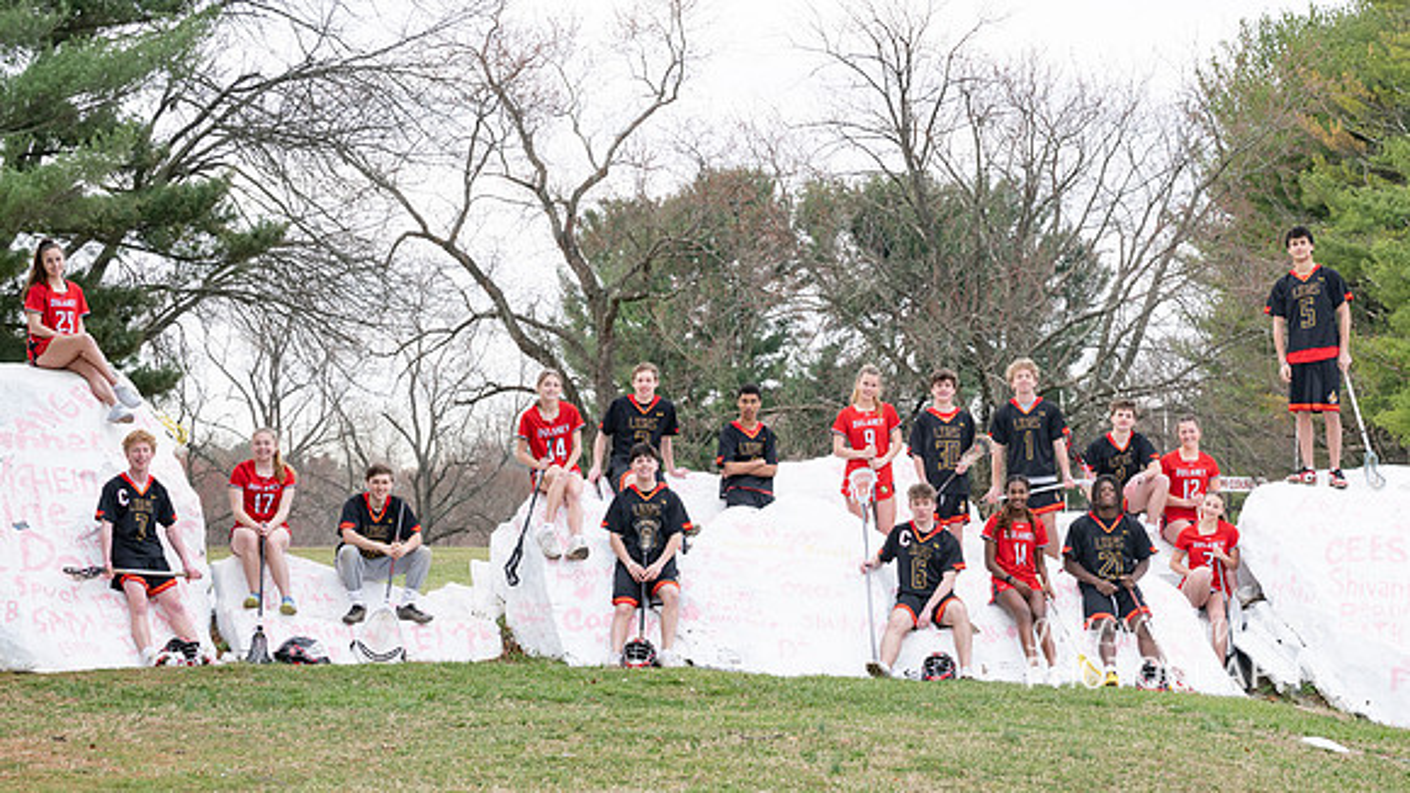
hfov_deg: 20.2
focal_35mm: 106
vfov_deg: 11.4
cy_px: 647
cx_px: 912
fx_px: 3947
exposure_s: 1/200
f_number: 7.1
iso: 200
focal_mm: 70
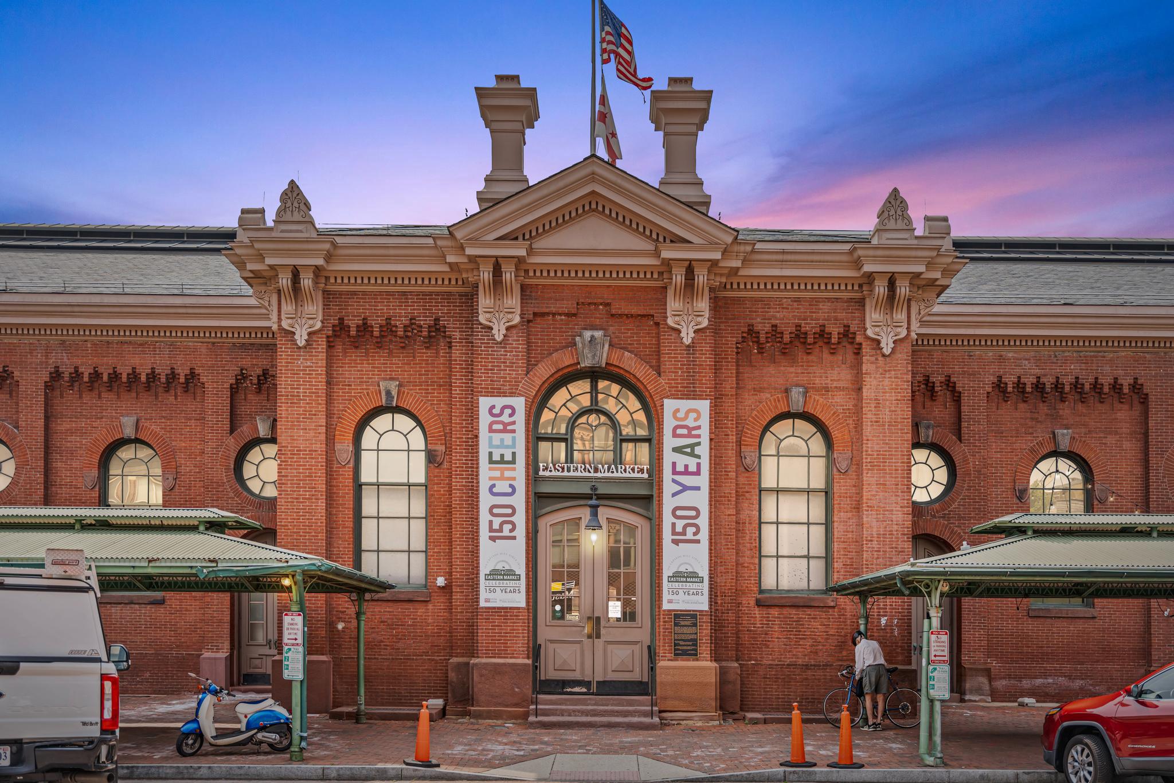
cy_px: 392
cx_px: 587
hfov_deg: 57.1
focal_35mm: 33
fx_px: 1079
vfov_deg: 39.9
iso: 100
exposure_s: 1/1250
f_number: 2.8
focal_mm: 33.1
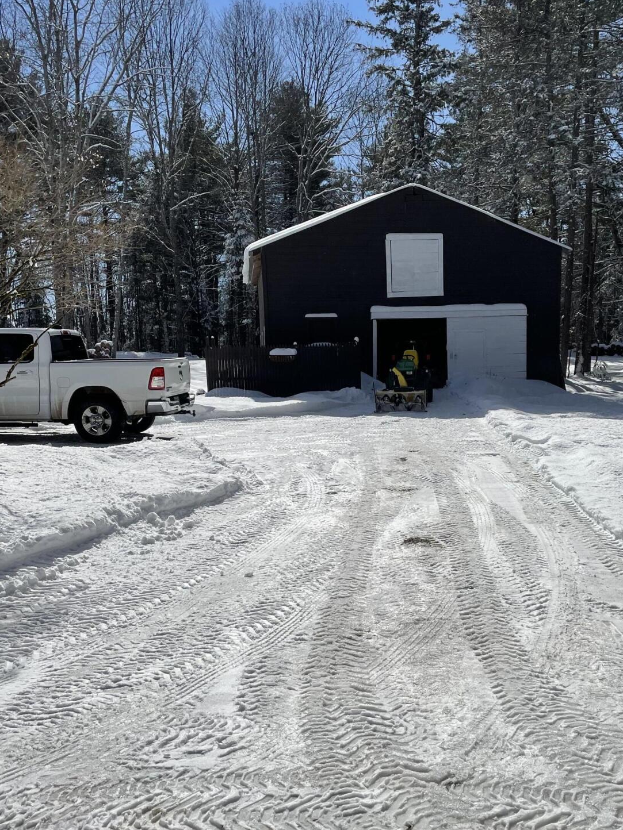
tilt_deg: -5.6
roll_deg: +2.1
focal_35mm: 36
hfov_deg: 39.5
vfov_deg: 50.9
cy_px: 508
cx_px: 375
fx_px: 864
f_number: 1.6
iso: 32
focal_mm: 4.2
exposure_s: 1/14925
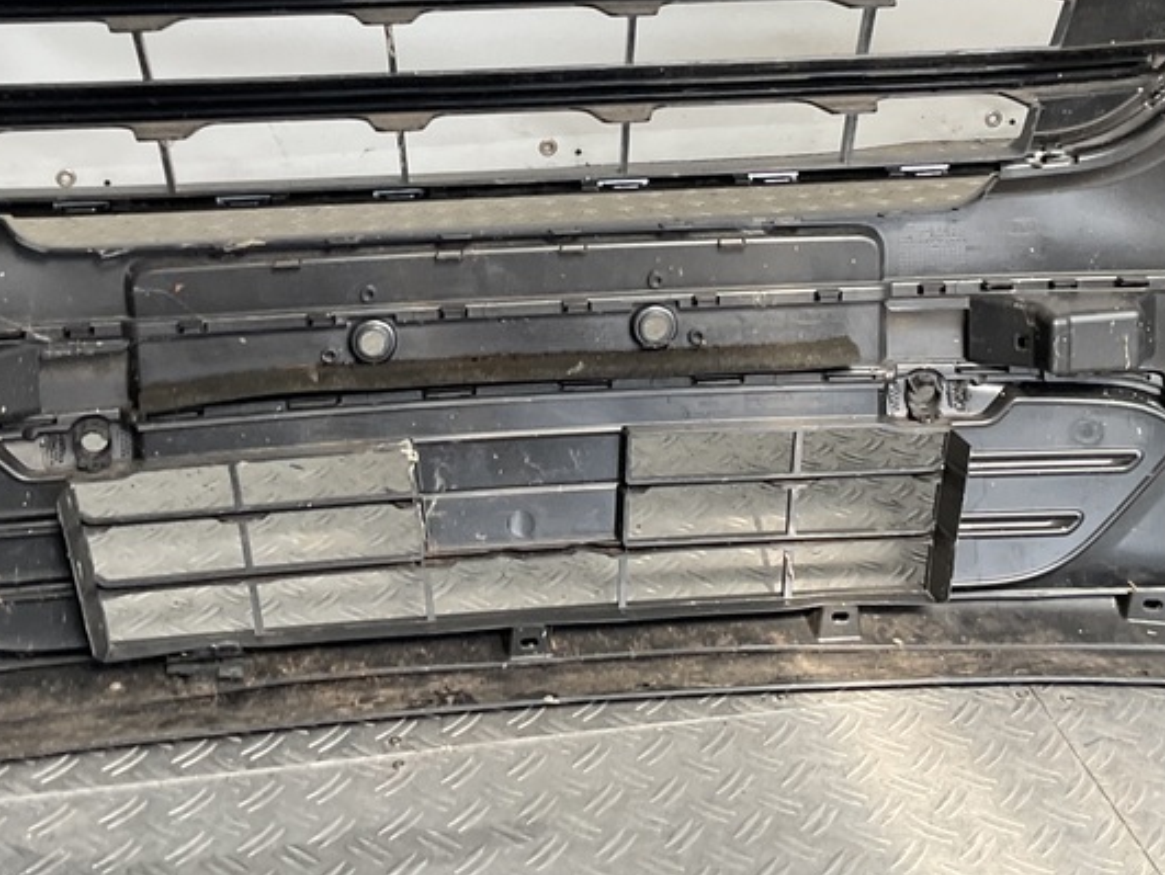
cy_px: 217
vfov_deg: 26.3
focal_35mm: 55
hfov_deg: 34.9
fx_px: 1852
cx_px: 584
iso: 16
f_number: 1.8
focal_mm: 3
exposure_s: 1/132
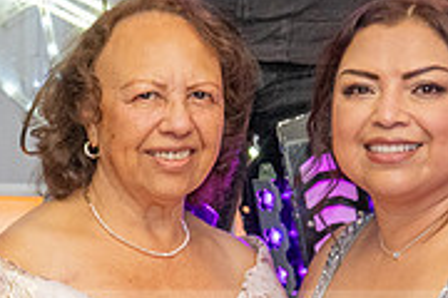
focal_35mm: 173
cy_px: 225
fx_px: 2153
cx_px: 235
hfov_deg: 11.9
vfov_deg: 7.9
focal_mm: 29.5
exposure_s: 1/200
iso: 1250
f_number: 4.5
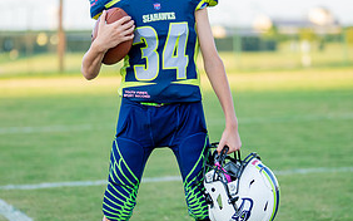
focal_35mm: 125
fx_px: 1202
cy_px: 95
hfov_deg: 16.7
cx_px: 183
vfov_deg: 10.5
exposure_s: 1/2000
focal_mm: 50
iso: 160
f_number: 1.2
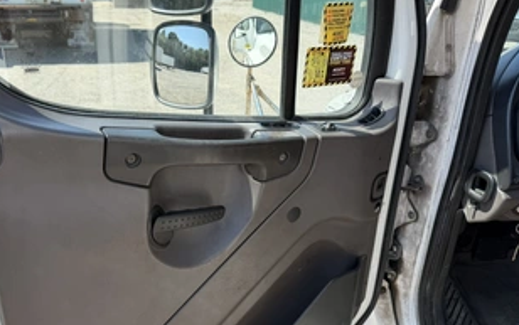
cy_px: 207
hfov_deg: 57.6
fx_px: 467
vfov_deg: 38.1
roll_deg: +2.4
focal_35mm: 33
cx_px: 206
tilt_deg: -24.2
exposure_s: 1/1493
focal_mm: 6.76
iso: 80
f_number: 1.78
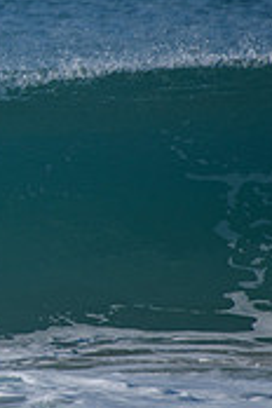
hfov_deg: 0.8
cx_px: -293
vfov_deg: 1.2
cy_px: 93
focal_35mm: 1721
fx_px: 19503
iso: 200
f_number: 5.6
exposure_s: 1/2000
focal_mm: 500
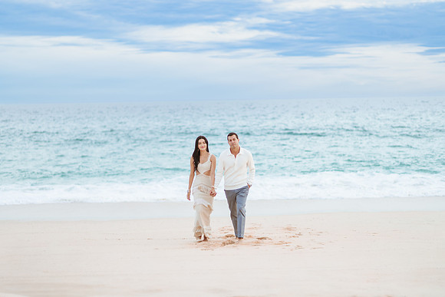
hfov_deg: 34.5
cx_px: 222
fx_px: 717
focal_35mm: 58
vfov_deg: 23.4
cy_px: 148
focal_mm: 58
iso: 250
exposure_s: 1/6400
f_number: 1.4
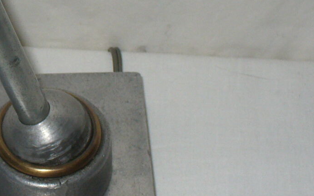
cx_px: 6
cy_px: 4
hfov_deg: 17.4
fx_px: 1001
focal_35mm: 117
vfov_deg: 11.1
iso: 100
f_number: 2.8
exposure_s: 1/30
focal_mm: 6.1
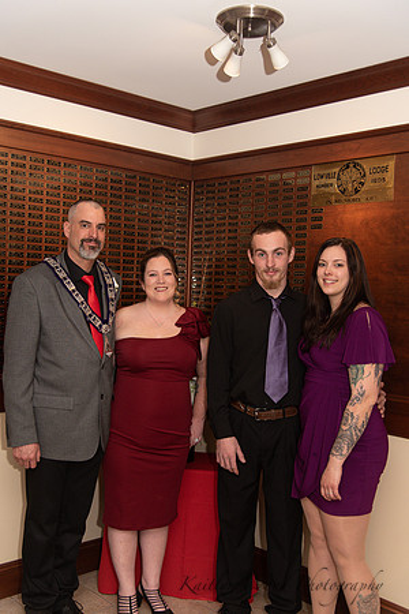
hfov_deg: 35.1
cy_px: 307
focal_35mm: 38
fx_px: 648
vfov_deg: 50.7
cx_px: 204
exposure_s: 1/200
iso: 800
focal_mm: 38
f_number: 4
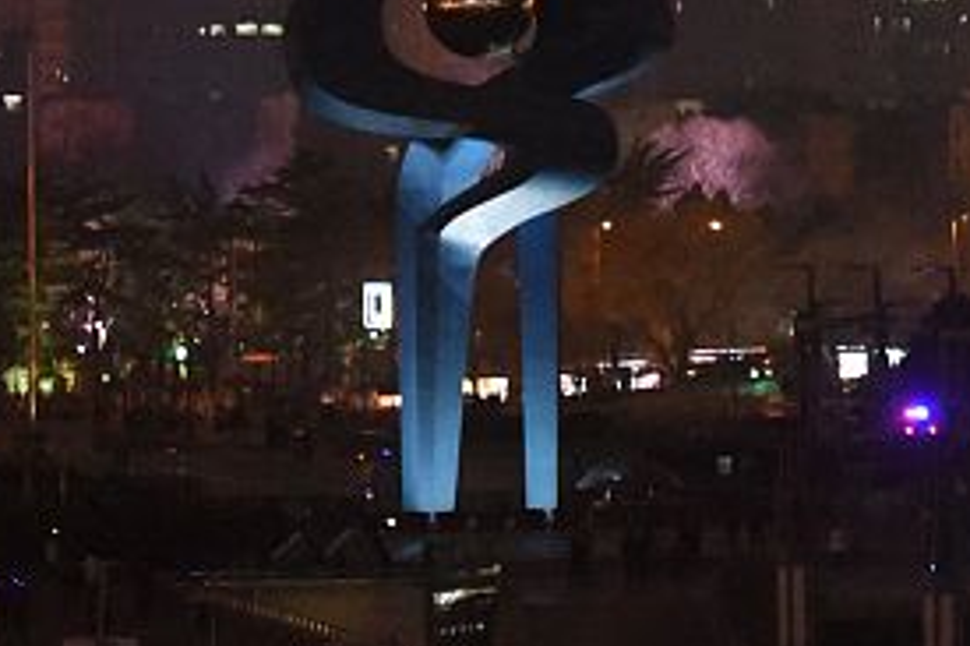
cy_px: -681
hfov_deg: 5.4
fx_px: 10098
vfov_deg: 3.6
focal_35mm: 375
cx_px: 1559
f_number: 2.8
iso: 12800
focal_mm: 86
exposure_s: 1/100
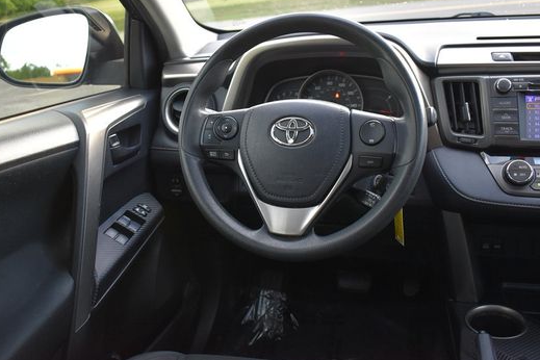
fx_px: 555
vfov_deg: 35.9
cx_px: 240
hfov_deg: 51.8
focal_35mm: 37
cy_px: 157
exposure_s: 1/125
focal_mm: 20
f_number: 3.5
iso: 800
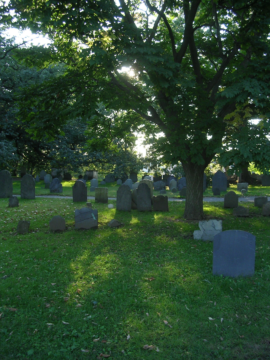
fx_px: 395
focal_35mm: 38
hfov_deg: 37.7
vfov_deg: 49.0
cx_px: 135
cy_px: 180
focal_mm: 5.8
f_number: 2.8
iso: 100
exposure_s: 1/77
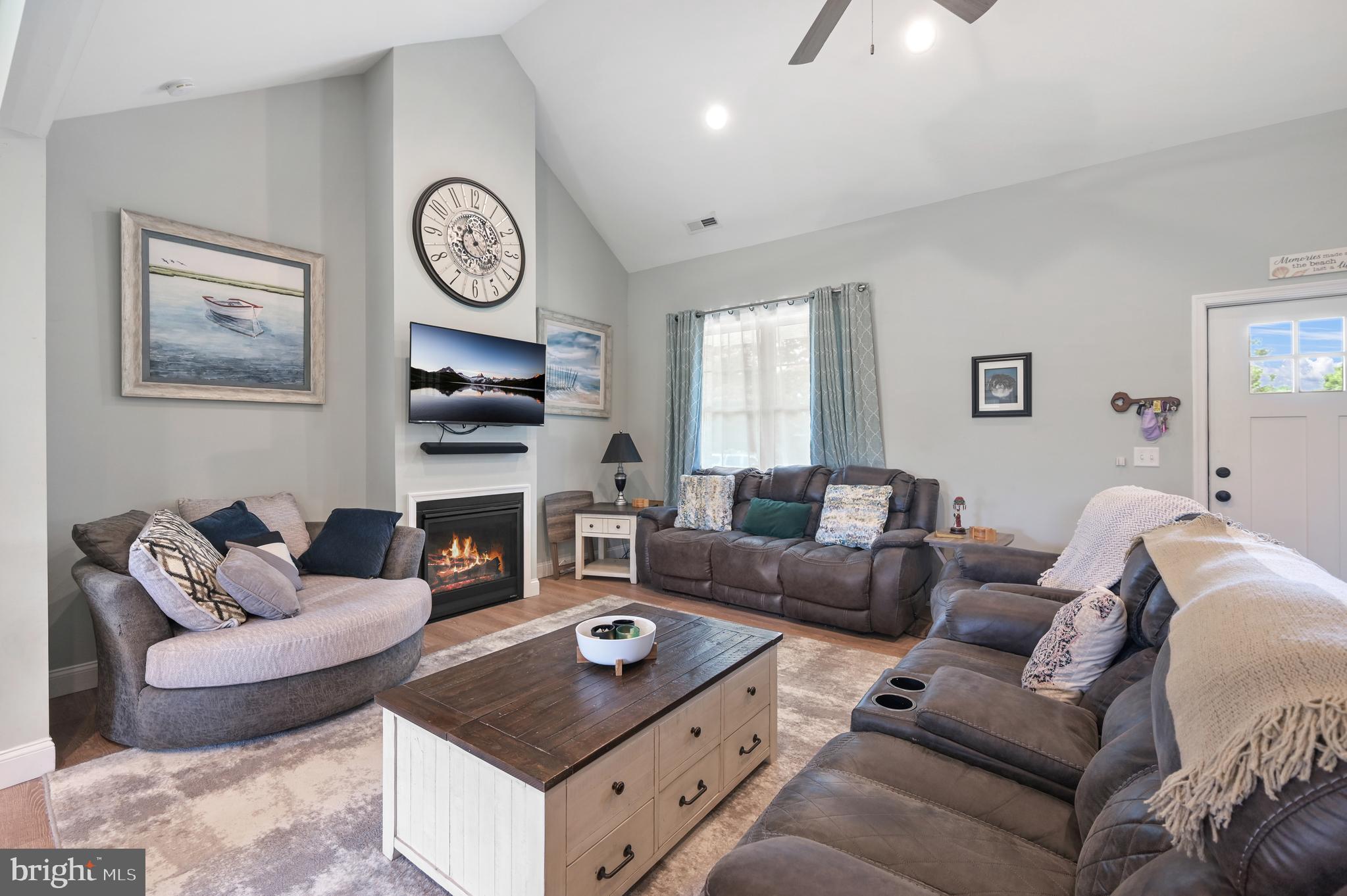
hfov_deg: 100.4
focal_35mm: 15
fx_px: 561
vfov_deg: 77.2
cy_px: 448
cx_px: 674
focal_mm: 15
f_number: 5
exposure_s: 1/100
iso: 200
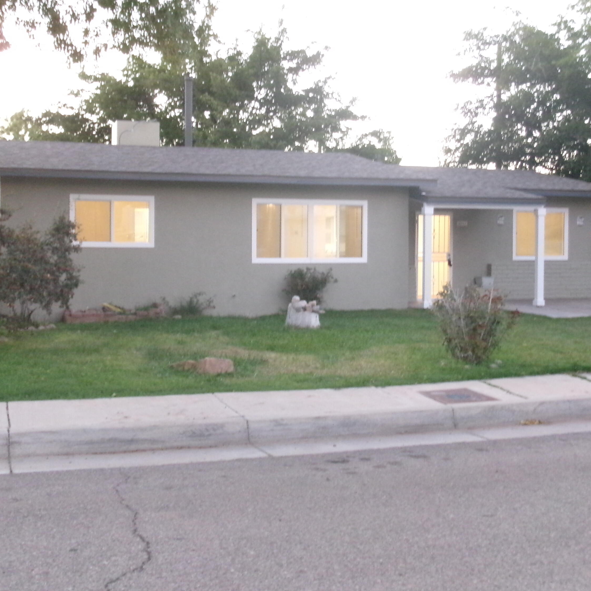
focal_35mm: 51
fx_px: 985
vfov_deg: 33.4
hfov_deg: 33.4
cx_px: 294
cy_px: 296
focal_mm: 7.8
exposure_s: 1/10
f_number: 4.7
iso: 800
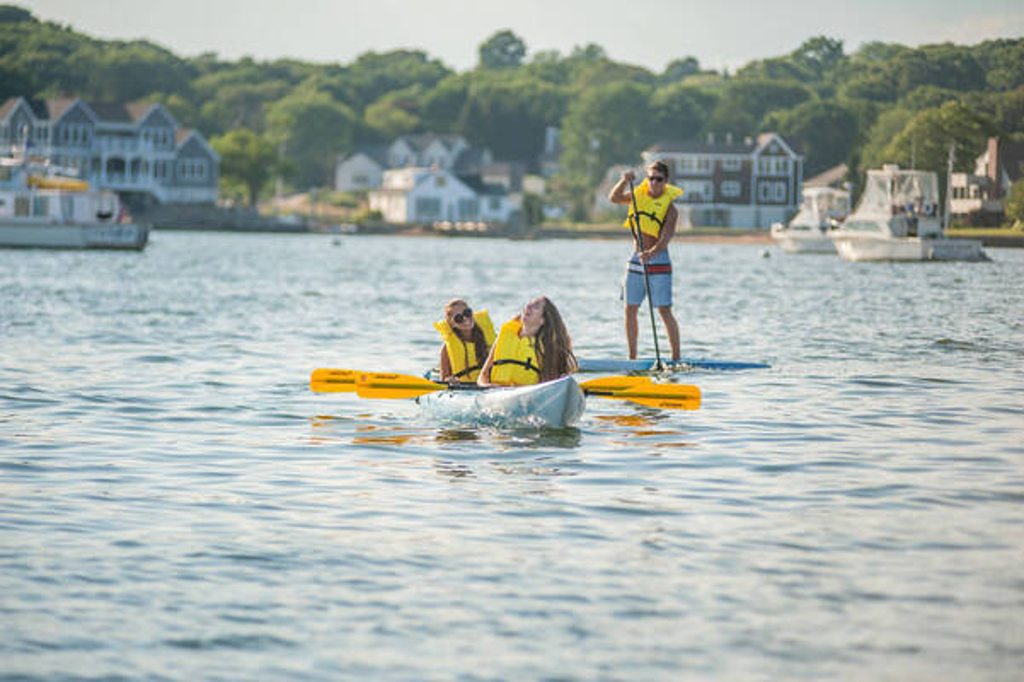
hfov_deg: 13.3
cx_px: 512
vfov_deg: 8.8
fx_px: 4406
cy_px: 341
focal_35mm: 155
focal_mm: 155
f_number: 2.8
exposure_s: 1/3200
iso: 200
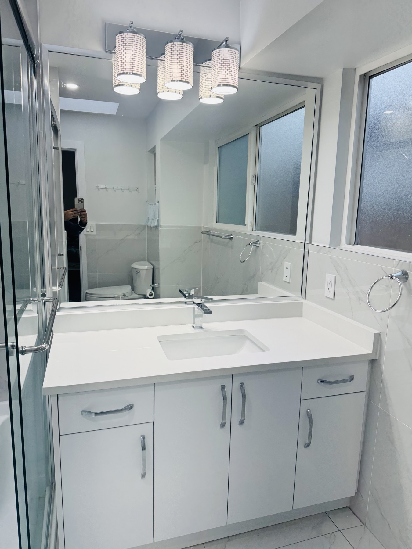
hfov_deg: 56.8
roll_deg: -1.4
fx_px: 381
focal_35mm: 24
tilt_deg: -6.3
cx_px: 206
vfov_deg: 71.6
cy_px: 274
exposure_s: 1/161
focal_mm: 6.76
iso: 80
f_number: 1.78
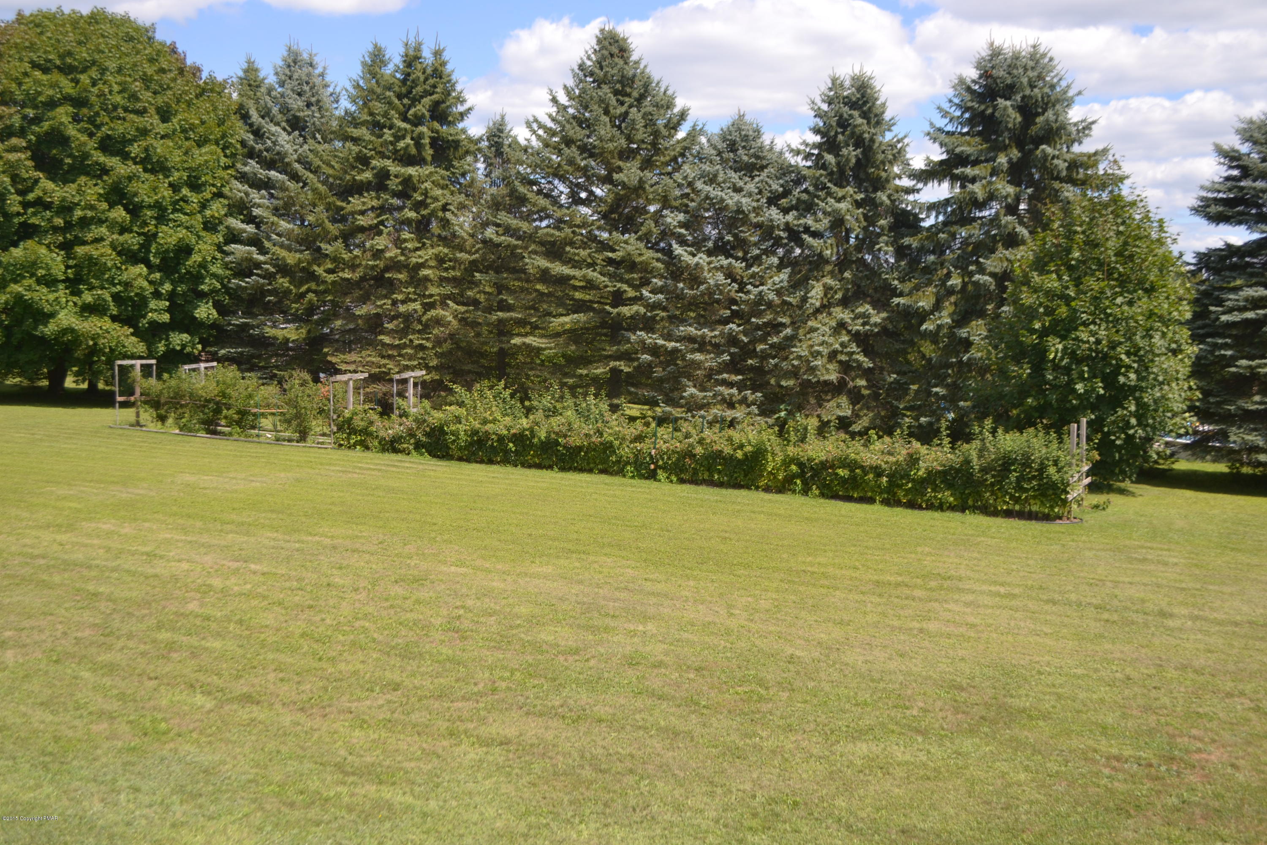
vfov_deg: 40.0
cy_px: 422
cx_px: 634
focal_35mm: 33
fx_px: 1161
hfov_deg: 57.2
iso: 100
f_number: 4
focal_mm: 22
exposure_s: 1/400
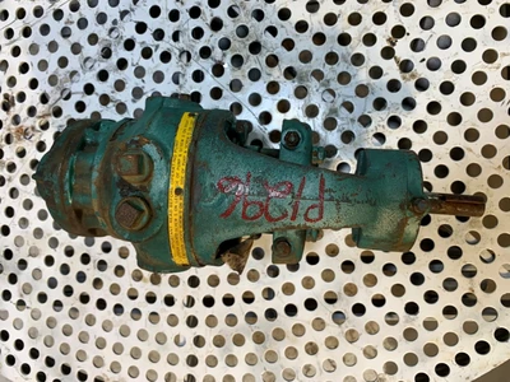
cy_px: 191
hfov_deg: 67.3
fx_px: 383
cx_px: 255
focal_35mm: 26
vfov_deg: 53.1
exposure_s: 1/120
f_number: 1.8
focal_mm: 4.25
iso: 32
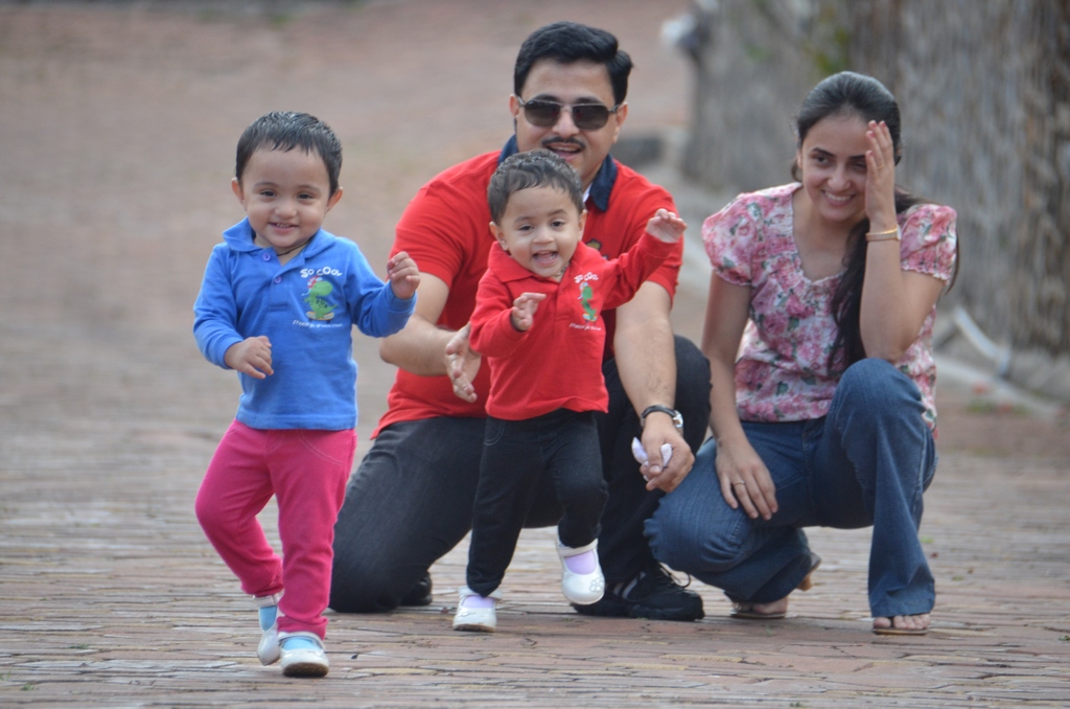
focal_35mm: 450
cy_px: 354
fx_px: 13346
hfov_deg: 4.6
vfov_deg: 3.0
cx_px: 535
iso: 800
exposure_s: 1/640
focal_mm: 300
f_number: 5.6
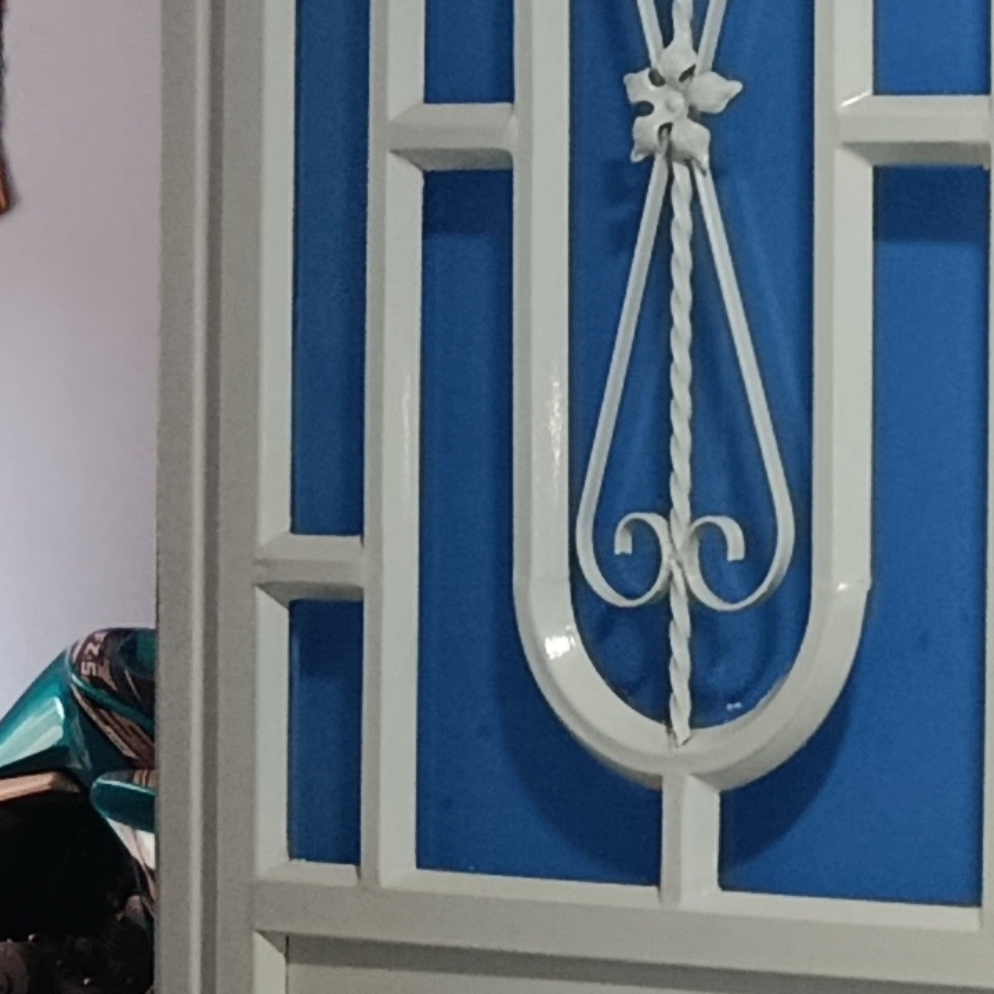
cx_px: 2390
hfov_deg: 11.9
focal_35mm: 118
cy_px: 513
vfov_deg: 14.8
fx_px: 3834
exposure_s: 1/60
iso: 890
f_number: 1.7
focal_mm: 5.24
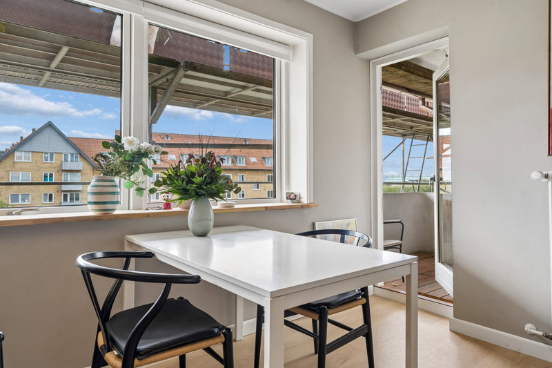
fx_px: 353
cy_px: 184
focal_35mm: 23
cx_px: 276
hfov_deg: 76.1
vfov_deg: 55.1
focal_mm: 23
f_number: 7.1
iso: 800
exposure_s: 1/125
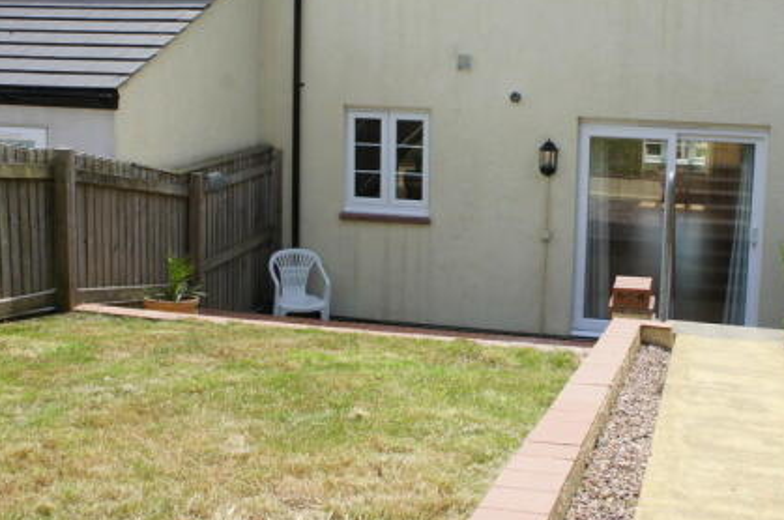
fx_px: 1022
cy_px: 142
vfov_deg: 28.2
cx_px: 488
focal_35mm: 47
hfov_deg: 41.7
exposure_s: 1/80
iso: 200
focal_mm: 20
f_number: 11
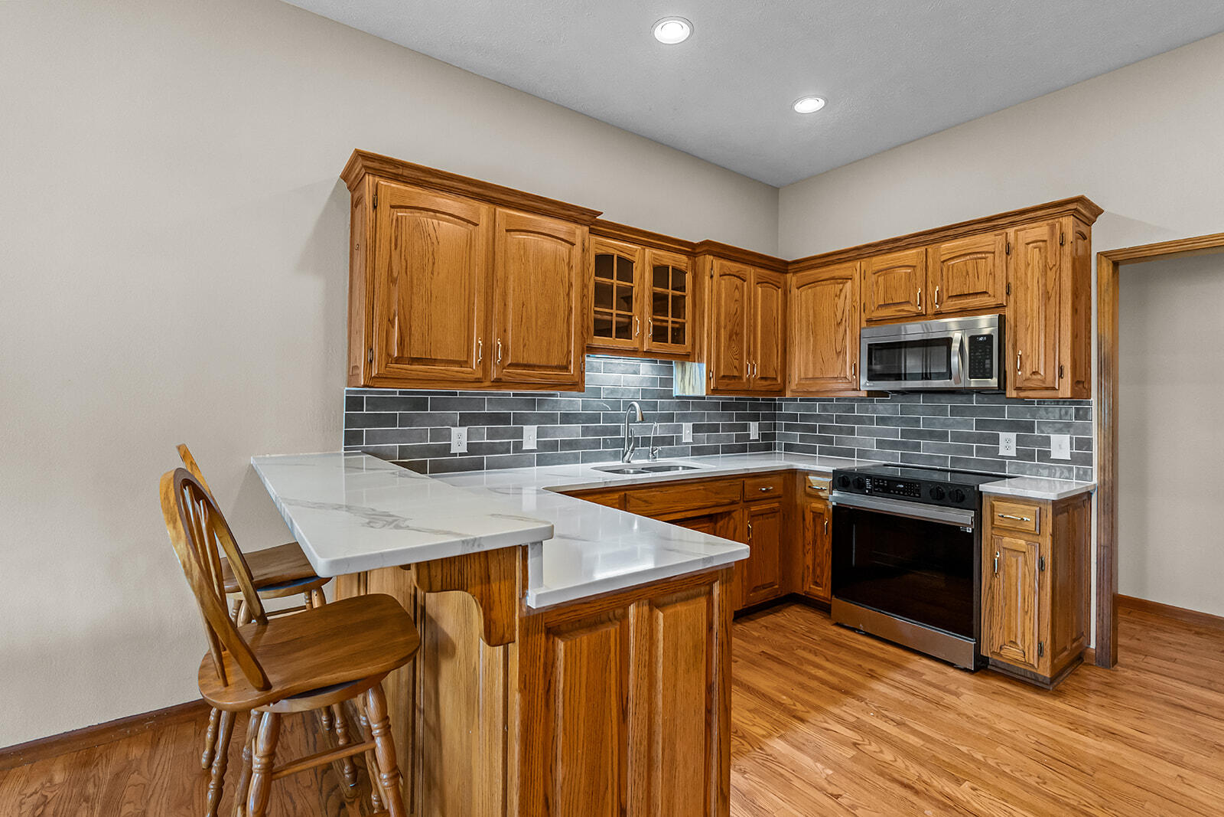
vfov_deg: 73.8
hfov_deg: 96.7
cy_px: 408
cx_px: 612
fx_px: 544
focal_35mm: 16
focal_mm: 16
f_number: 4.5
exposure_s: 1/60
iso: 1250
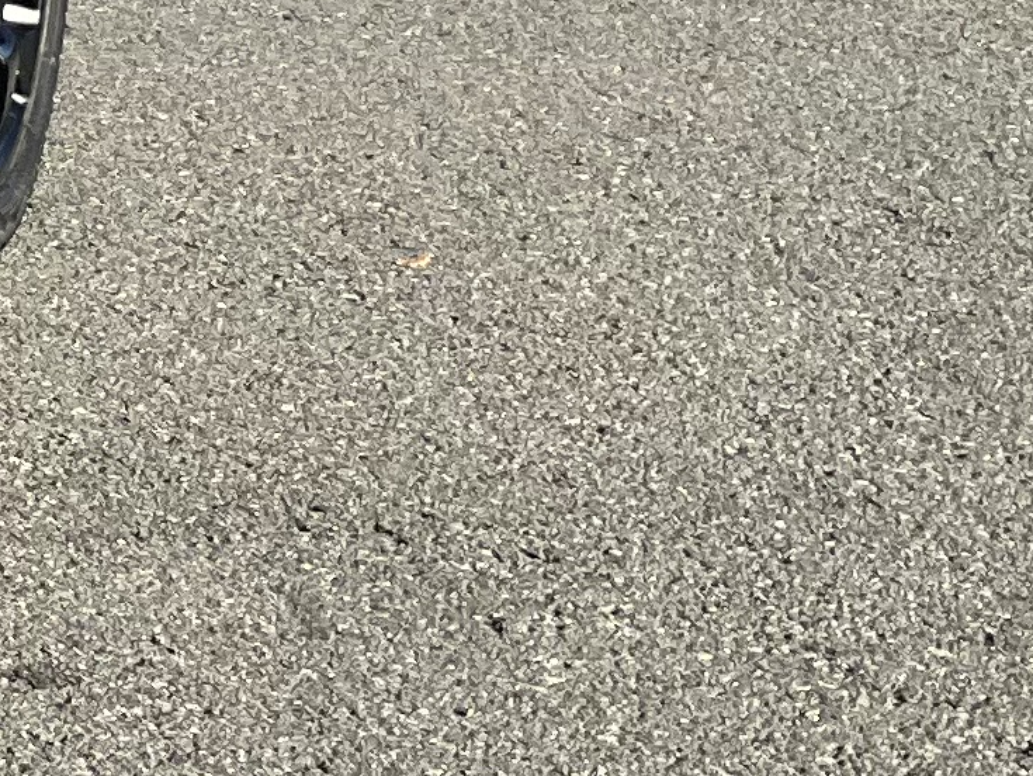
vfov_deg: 9.3
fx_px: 4747
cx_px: -1456
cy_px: 32
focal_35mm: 159
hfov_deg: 10.6
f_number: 1.8
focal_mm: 3
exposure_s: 1/1055
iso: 25
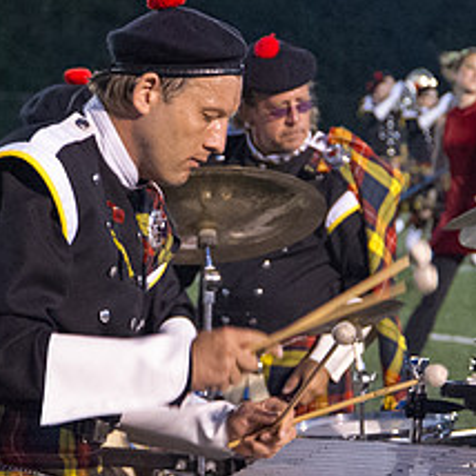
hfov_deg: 7.8
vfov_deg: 7.8
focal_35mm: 224
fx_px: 3485
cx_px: 197
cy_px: 418
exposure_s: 1/200
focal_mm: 82
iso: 12800
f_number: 5.3
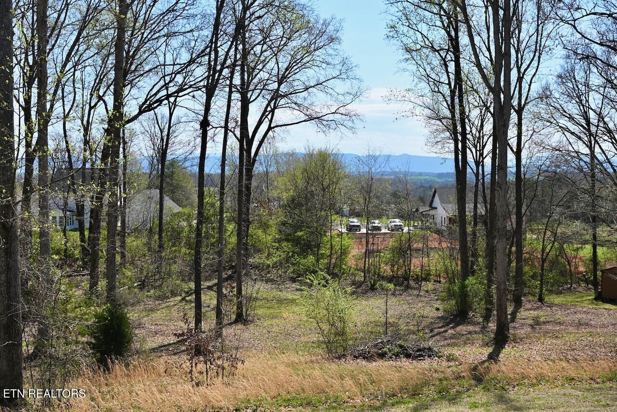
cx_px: 308
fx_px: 720
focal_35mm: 42
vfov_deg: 31.9
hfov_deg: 46.4
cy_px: 206
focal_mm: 28
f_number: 9
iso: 100
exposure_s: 1/200
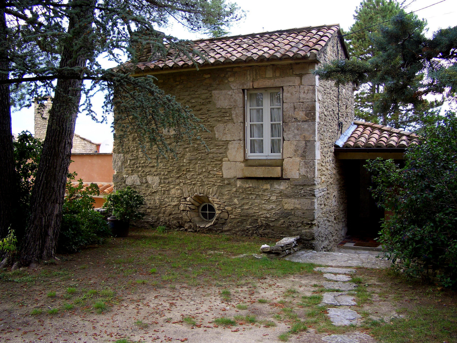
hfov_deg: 52.6
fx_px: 462
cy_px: 172
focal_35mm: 35
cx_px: 228
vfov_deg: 40.7
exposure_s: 1/60
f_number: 2.6
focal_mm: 5.8
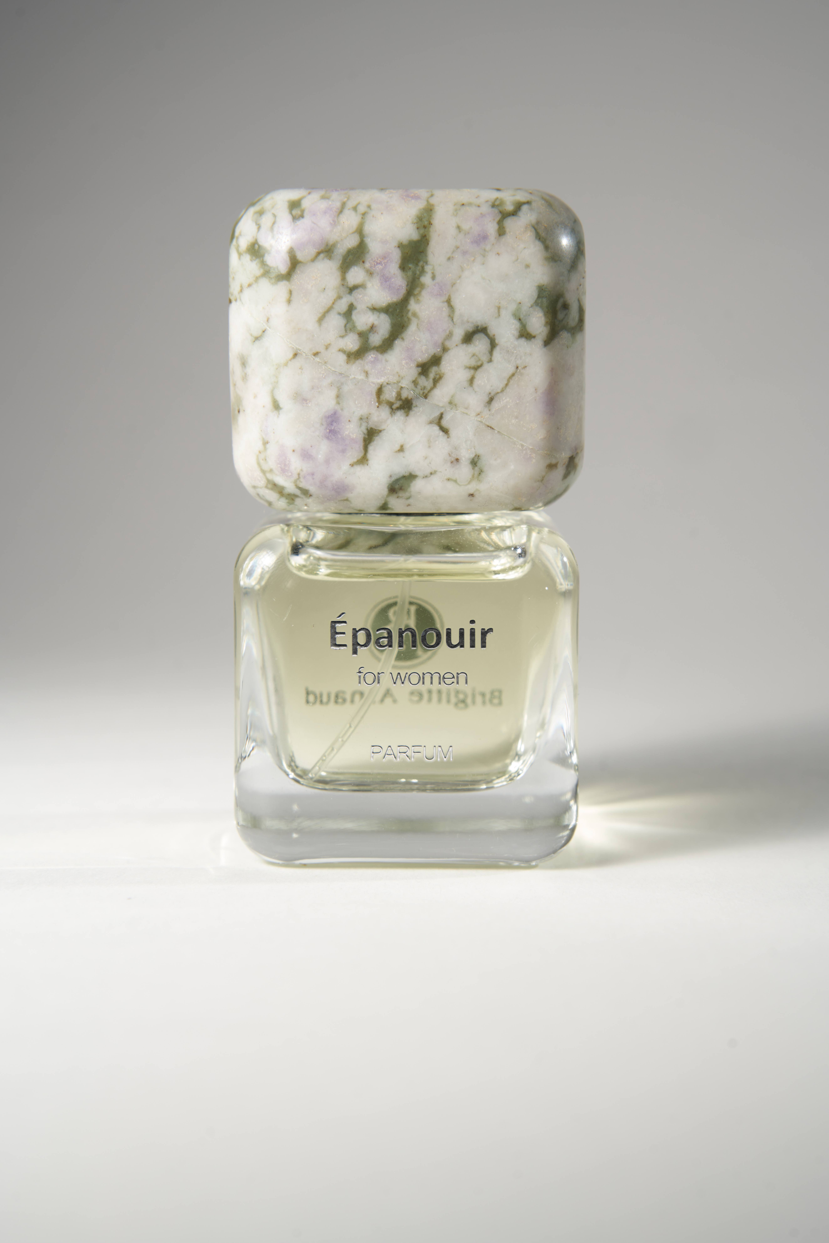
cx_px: 414
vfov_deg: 27.0
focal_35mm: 75
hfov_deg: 18.2
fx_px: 2590
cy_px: 622
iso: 160
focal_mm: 75
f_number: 10
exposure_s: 1/160
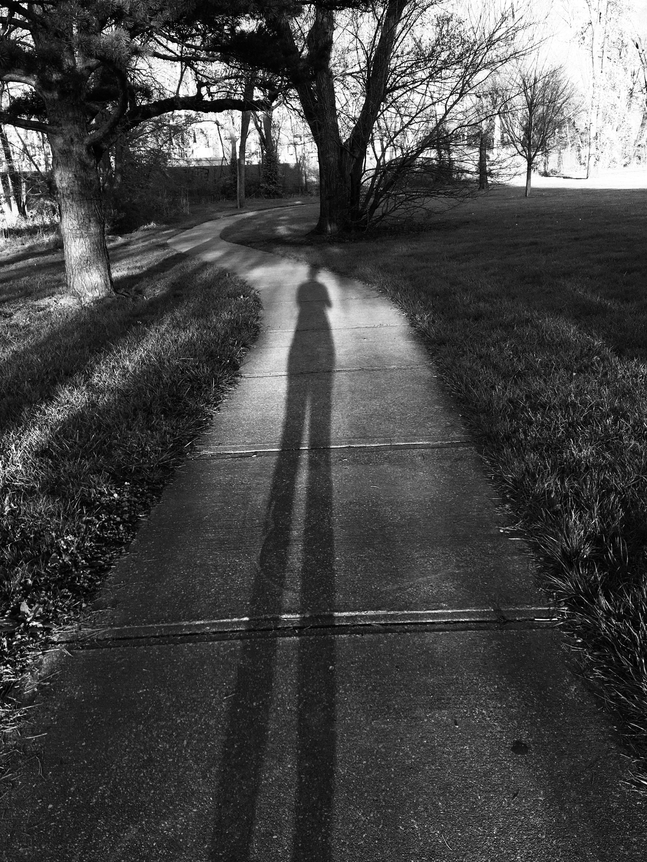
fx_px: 723
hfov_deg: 48.2
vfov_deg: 61.7
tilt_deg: -20.9
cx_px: 324
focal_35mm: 29
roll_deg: +3.0
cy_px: 431
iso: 25
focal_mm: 4.15
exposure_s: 1/327
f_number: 2.2
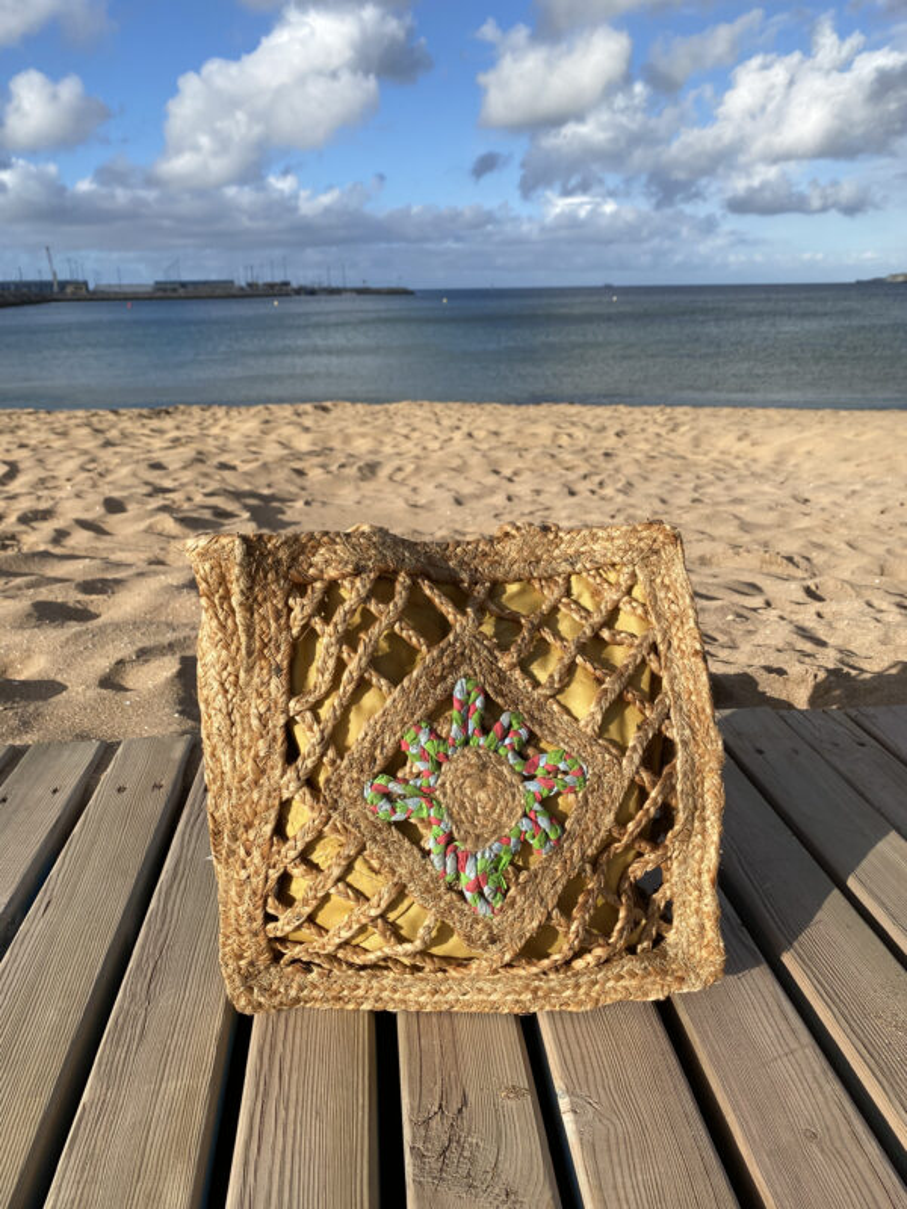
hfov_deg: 53.1
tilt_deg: -18.6
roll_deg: +1.2
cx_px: 454
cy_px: 604
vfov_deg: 67.3
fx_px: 908
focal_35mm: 26
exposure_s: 1/2890
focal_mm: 4.25
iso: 32
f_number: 1.8
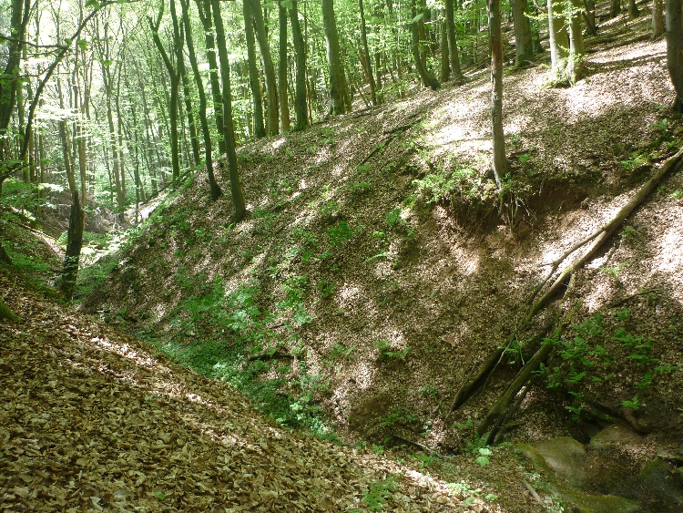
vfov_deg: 43.0
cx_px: 342
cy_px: 256
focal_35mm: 33
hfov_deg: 55.3
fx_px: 651
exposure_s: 1/60
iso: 80
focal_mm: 5.5
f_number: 2.8
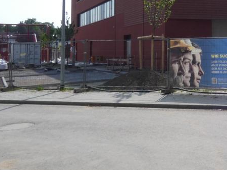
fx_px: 302
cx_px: 256
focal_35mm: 46
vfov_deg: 30.6
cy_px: 31
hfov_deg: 34.8
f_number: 8
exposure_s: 1/160
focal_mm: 3.6
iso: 80
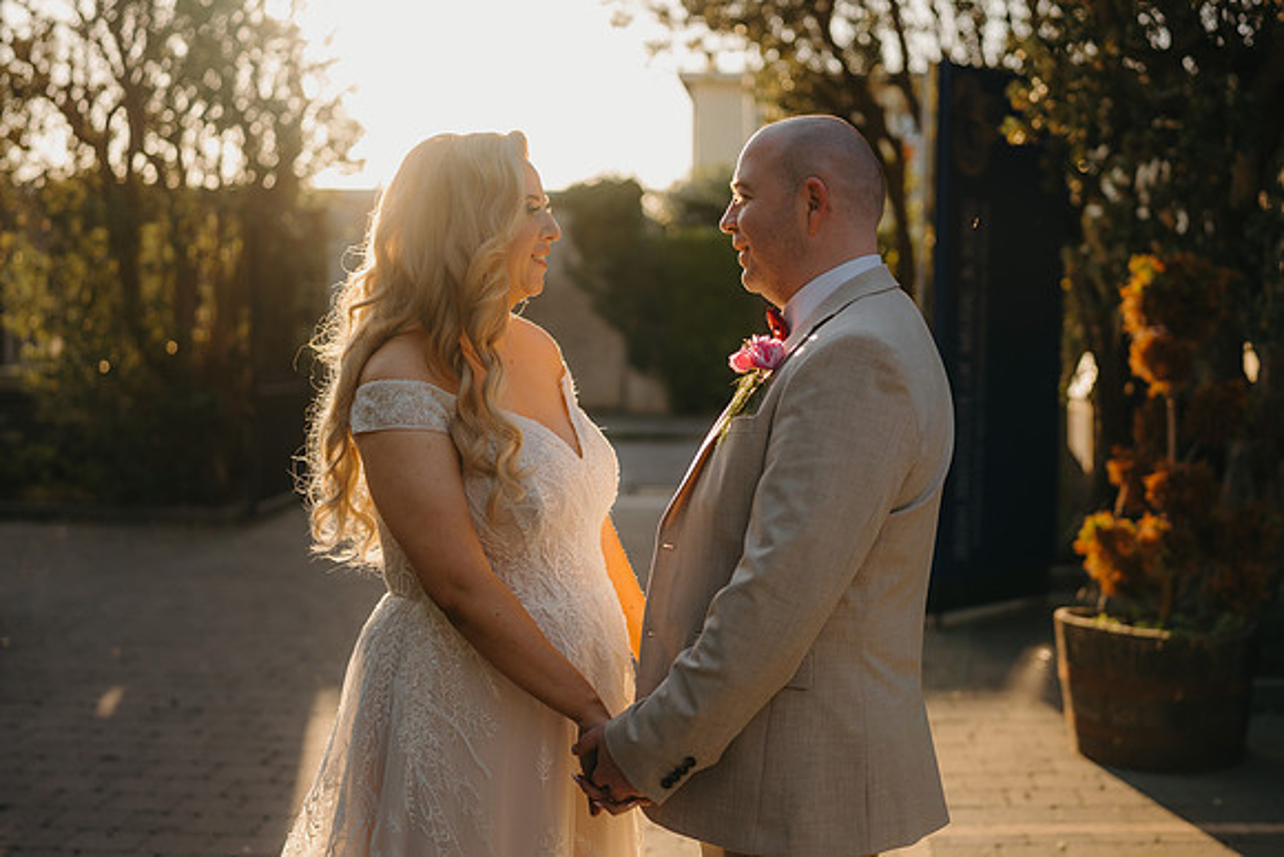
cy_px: 422
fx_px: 1657
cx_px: 707
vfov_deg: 29.0
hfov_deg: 42.3
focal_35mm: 46
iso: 100
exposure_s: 1/1600
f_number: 1.6
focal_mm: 35
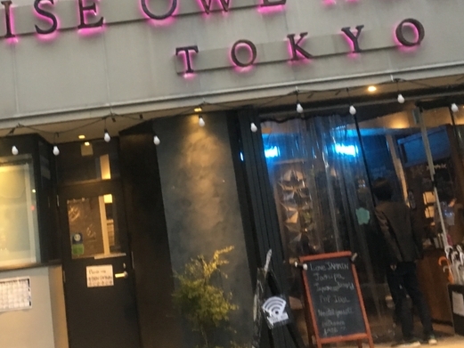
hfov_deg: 33.2
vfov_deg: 25.0
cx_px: 121
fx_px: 764
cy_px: 43
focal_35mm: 57
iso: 160
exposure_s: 1/30
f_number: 2.2
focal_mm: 4.15
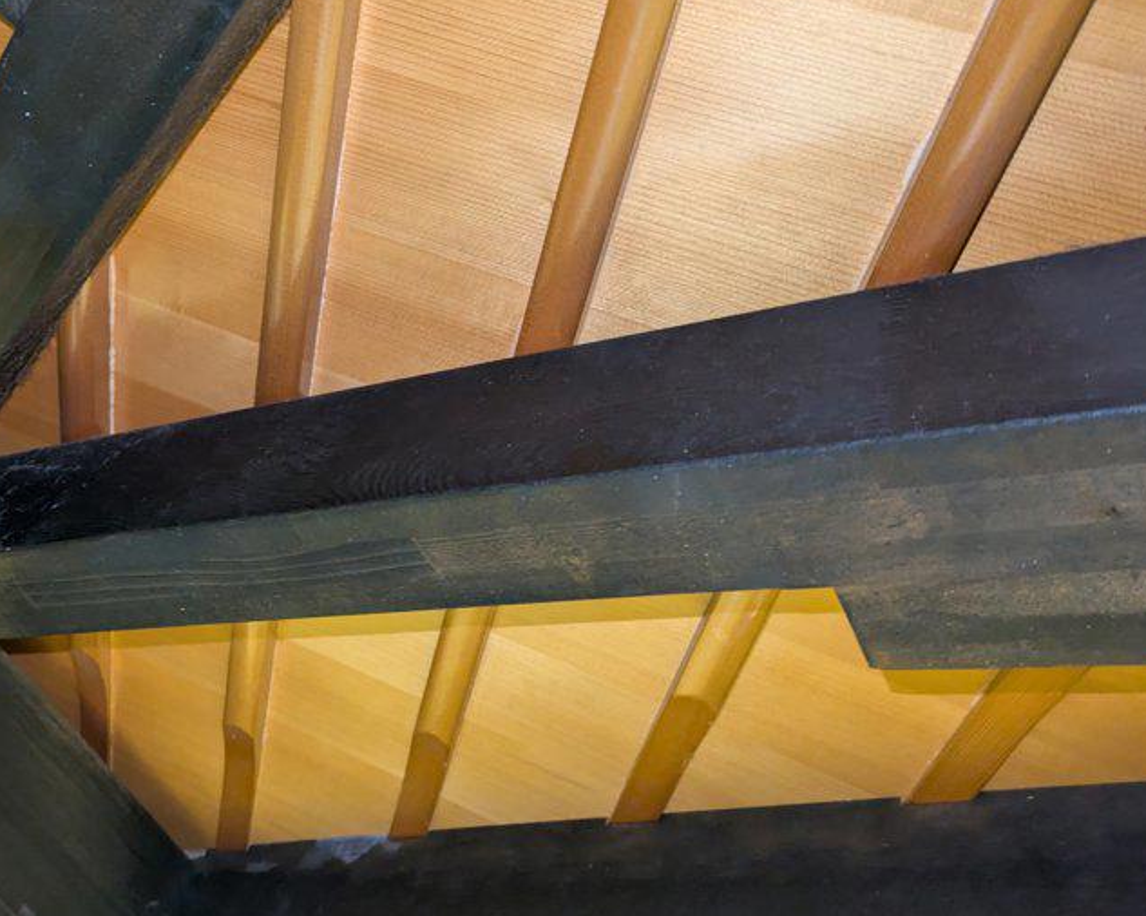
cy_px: 311
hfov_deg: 47.8
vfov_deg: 39.7
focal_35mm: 37
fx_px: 1255
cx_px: 330
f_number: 1.89
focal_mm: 5.43
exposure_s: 1/25
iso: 990
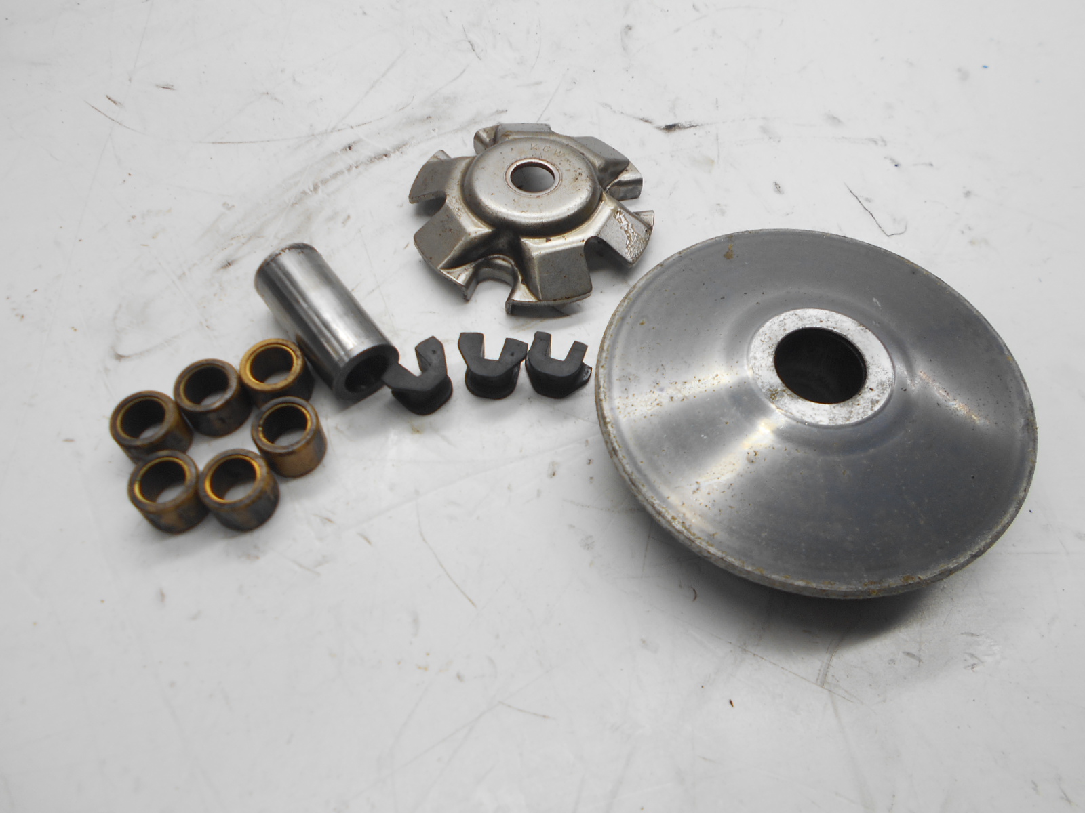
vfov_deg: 53.1
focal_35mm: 26
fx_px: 815
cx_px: 542
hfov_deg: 67.3
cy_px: 406
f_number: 3.2
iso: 80
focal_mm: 4.6
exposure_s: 1/60
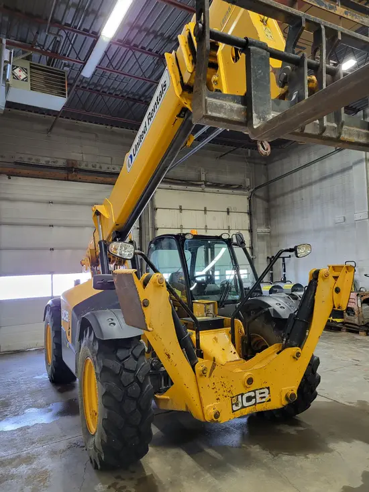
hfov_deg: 53.1
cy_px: 246
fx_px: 369
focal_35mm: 26
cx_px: 184
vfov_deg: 67.3
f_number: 1.8
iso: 250
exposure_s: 1/40
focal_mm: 5.4
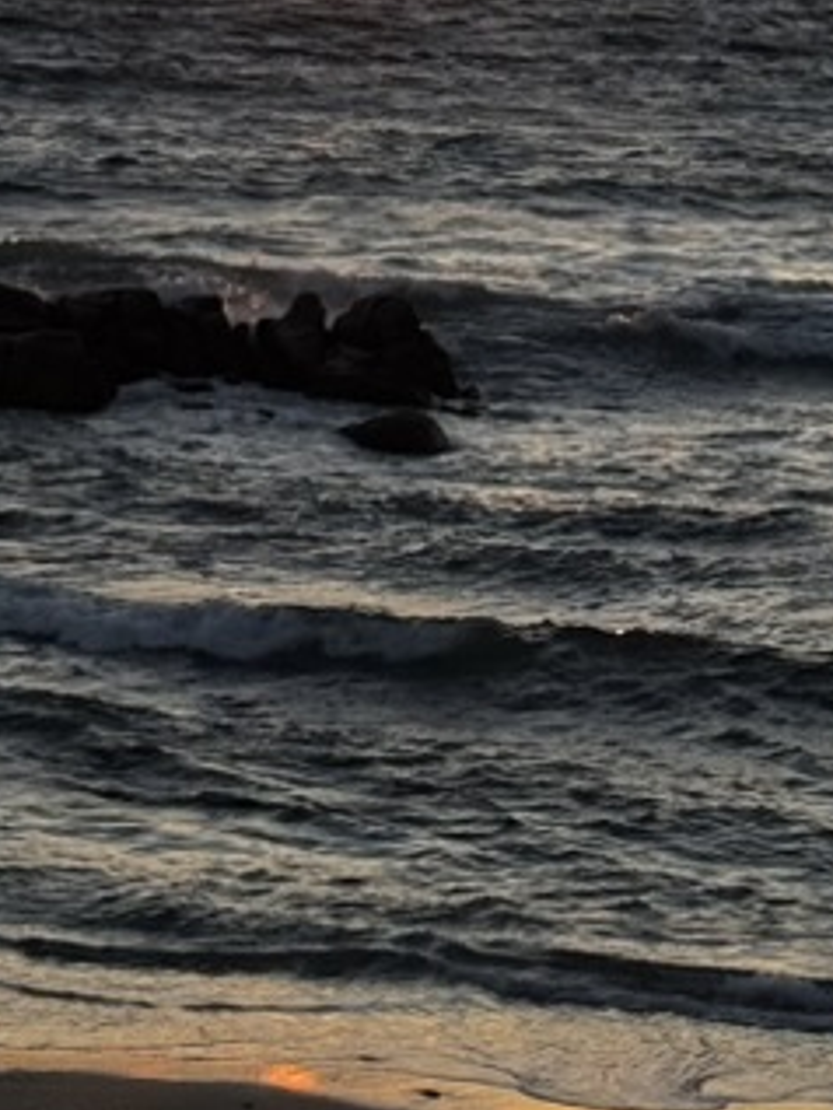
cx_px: 214
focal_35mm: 155
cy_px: -308
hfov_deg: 9.6
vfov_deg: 12.4
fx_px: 4970
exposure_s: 1/3257
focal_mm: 6.76
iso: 64
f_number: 1.78
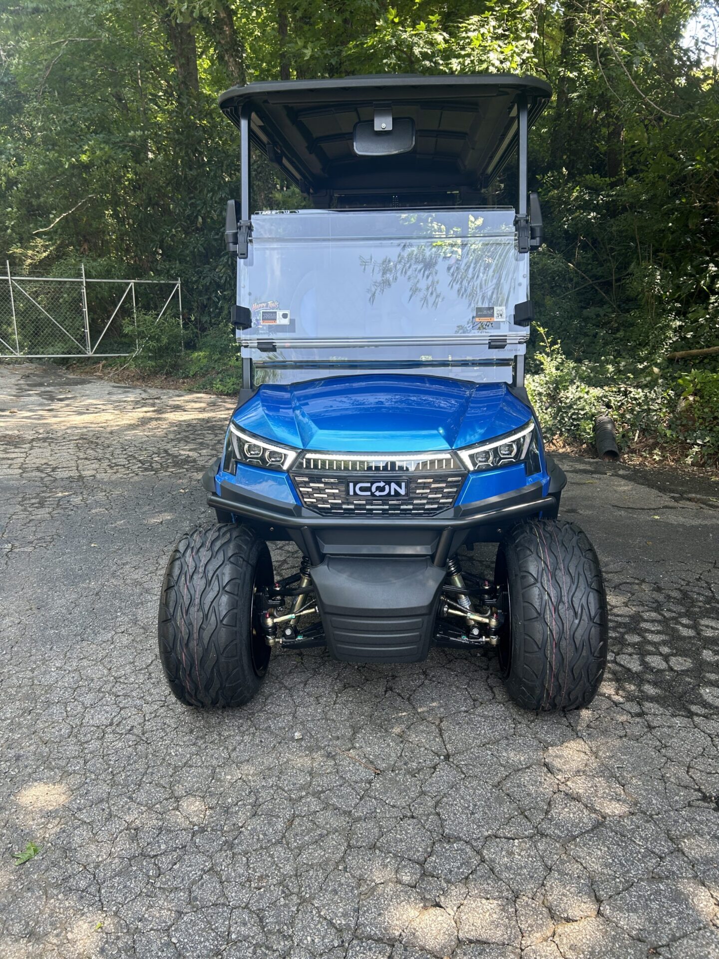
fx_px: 720
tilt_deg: -14.0
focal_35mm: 26
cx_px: 360
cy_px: 480
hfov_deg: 53.1
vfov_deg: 67.3
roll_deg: -0.6
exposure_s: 1/200
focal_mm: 5.7
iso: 40
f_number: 1.5
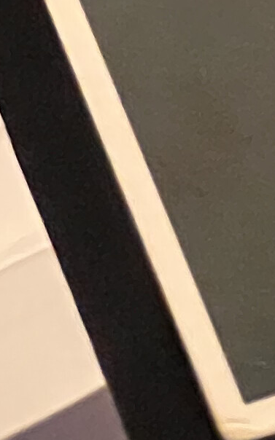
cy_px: -520
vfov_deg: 3.8
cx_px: 646
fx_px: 6542
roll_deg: -0.8
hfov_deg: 2.4
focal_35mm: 545
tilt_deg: -19.0
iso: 800
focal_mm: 9
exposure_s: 1/34
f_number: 2.8
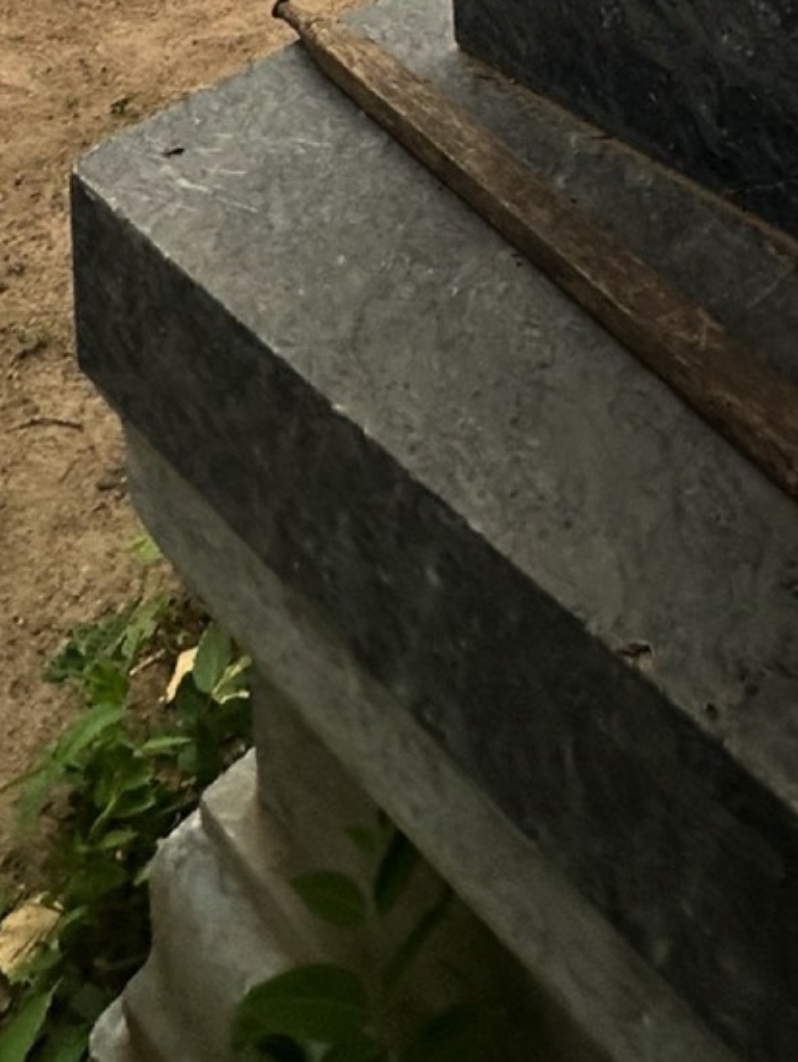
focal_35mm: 52
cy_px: -815
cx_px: 673
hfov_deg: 27.3
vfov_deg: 22.6
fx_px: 1596
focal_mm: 2.22
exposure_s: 1/141
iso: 40
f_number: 2.2
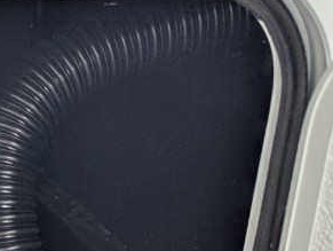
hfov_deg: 14.4
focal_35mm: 115
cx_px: -323
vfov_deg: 12.3
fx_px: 1108
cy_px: 366
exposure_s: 1/284
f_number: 1.85
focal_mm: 6.81
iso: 51
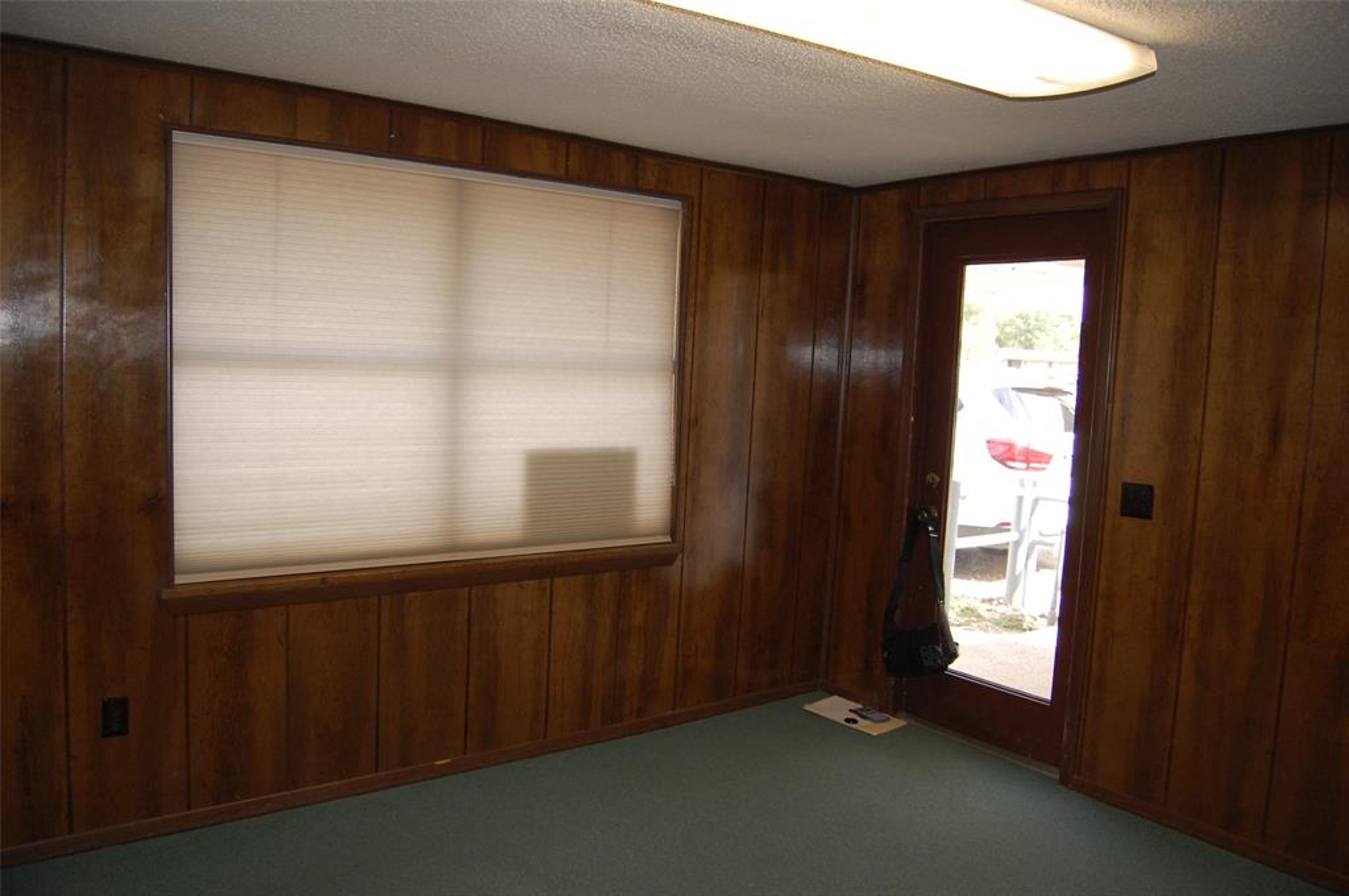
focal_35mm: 27
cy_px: 448
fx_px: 1010
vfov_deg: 47.8
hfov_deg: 67.4
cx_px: 674
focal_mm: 18
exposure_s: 1/160
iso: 400
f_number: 3.5
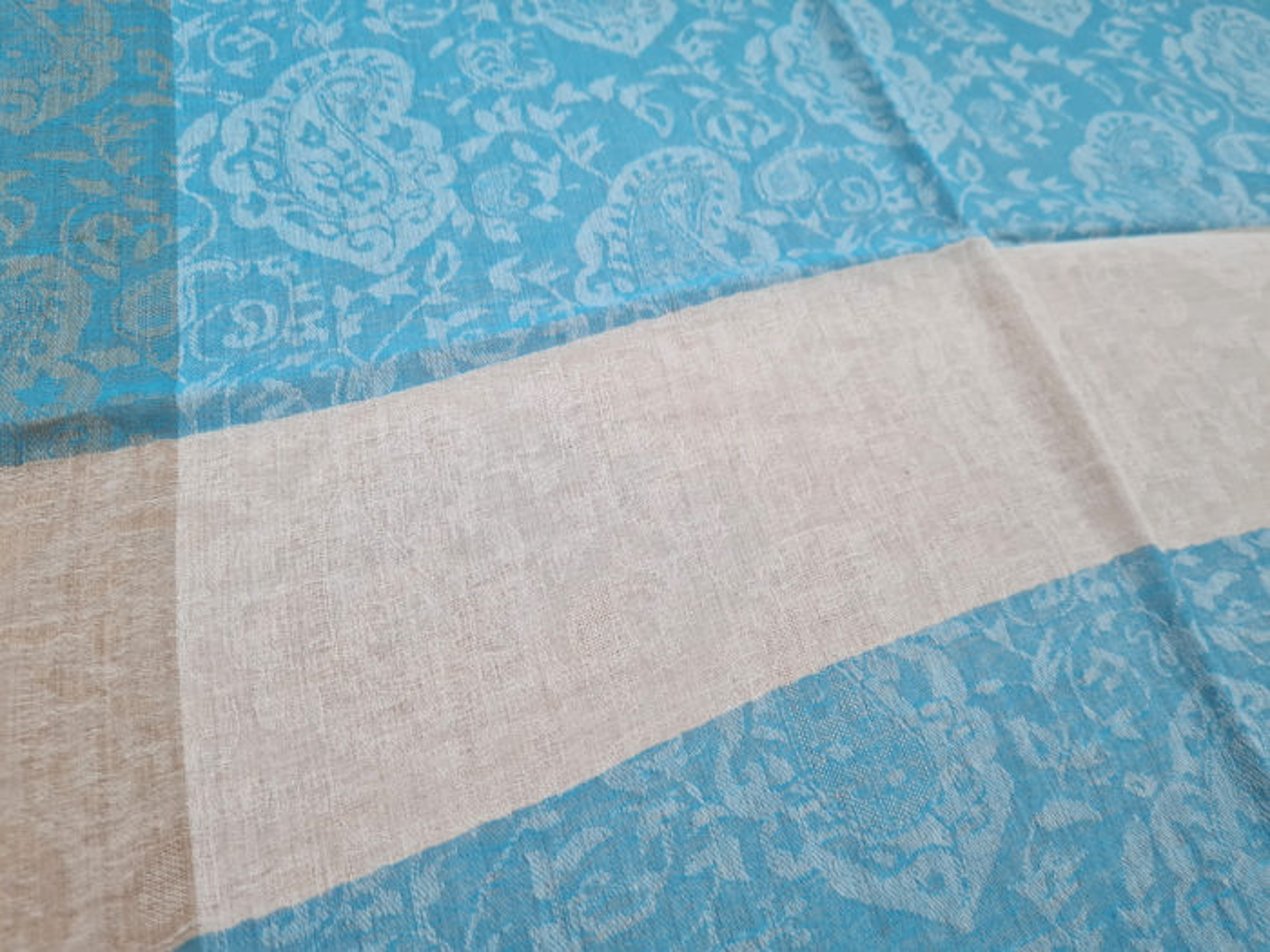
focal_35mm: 26
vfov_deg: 53.1
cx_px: 635
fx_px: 954
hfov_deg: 67.3
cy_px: 476
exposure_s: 1/40
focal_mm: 5.4
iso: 200
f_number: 1.8
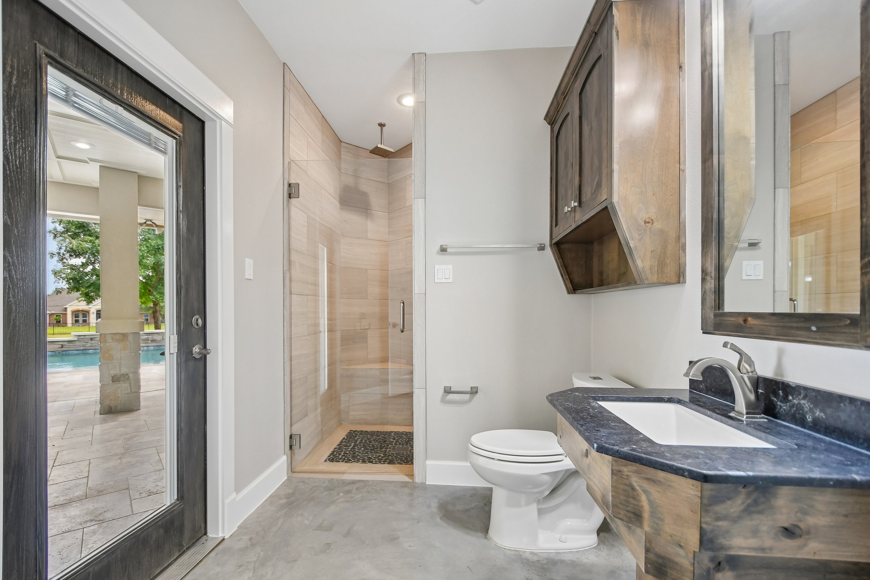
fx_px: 362
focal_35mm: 15
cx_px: 435
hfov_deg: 100.4
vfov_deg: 77.3
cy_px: 290
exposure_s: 1/125
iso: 400
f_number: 4
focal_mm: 10
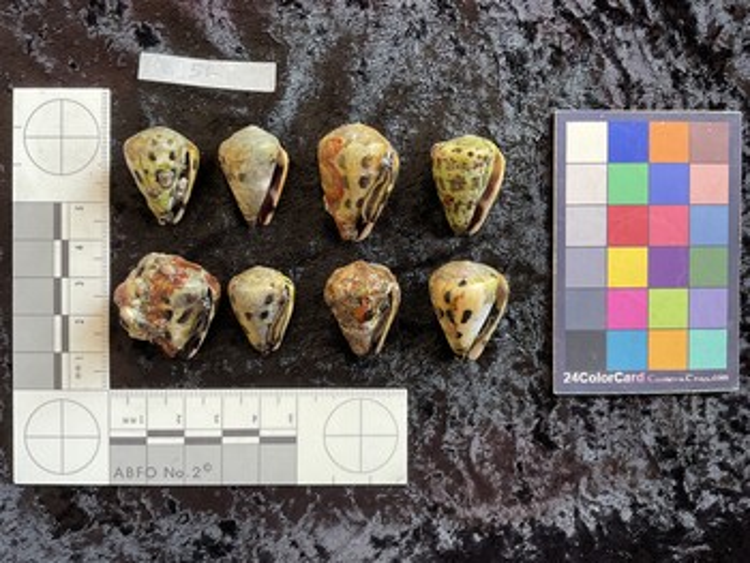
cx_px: 375
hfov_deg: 61.6
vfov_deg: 48.3
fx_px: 629
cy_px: 282
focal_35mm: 29
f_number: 1.8
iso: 50
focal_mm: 3
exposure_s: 1/60
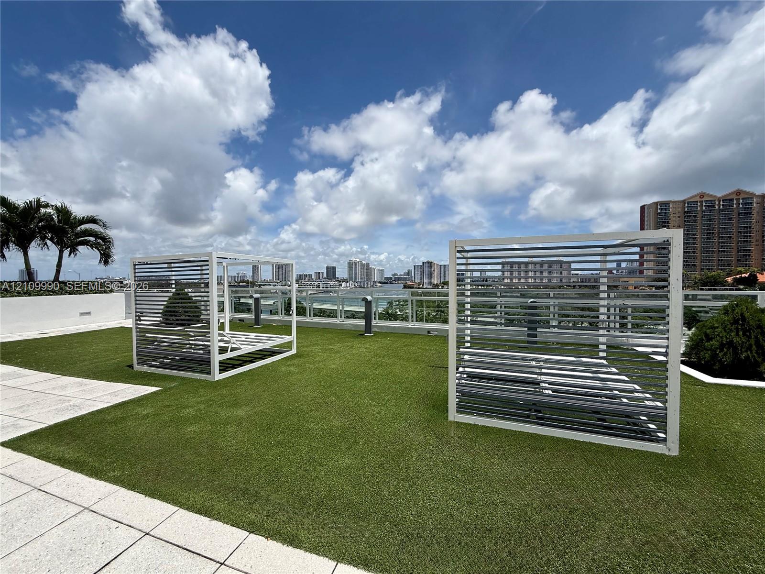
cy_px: 287
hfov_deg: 102.1
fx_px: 309
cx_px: 382
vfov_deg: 85.7
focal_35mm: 14
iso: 50
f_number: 2.2
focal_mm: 2.22
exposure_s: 1/4425
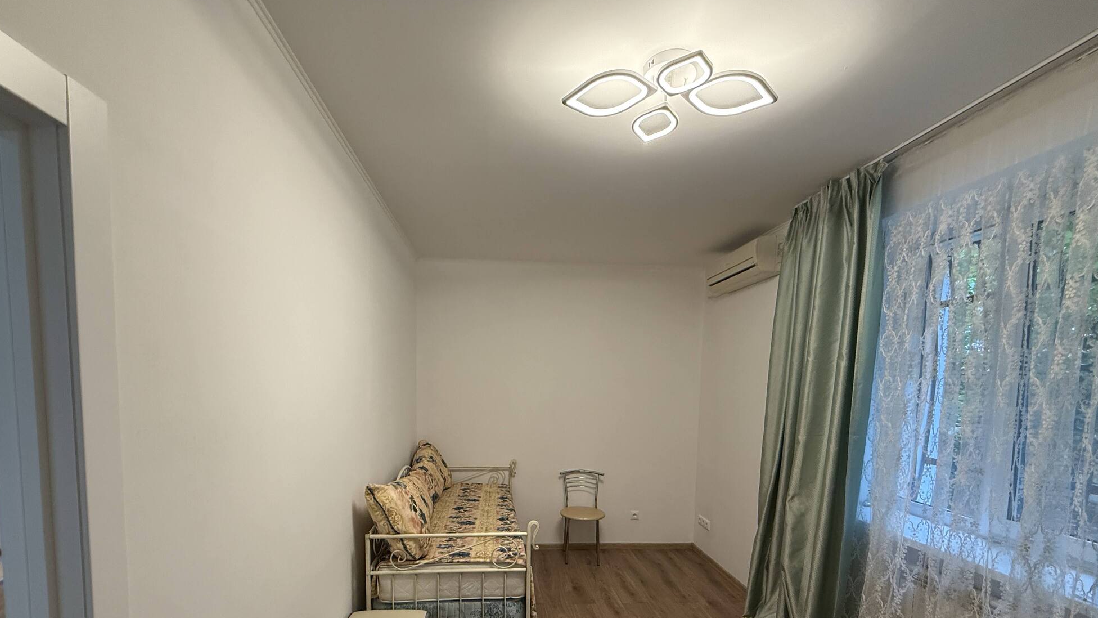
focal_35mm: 16
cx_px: 526
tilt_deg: -3.7
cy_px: 415
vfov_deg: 65.2
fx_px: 466
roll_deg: -0.7
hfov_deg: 99.3
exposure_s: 1/100
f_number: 2.2
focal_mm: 2.22
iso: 320
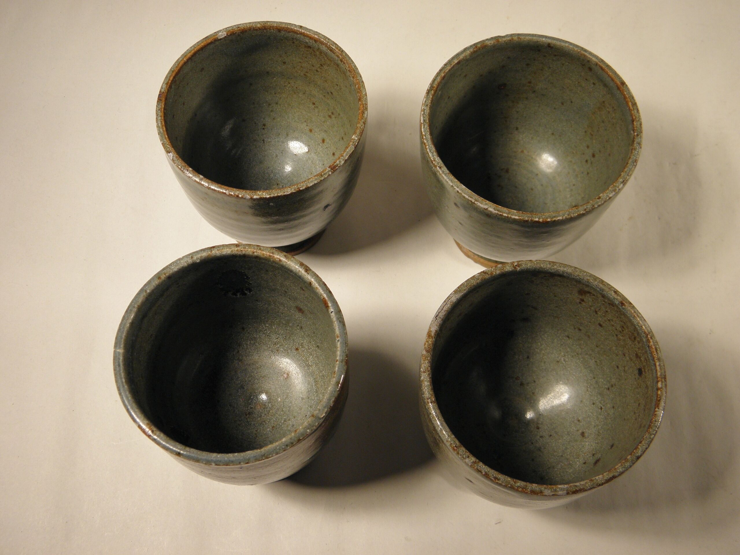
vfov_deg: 37.7
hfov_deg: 49.0
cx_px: 370
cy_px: 278
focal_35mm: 38
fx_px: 812
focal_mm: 6.8
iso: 100
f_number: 3.7
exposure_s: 1/60
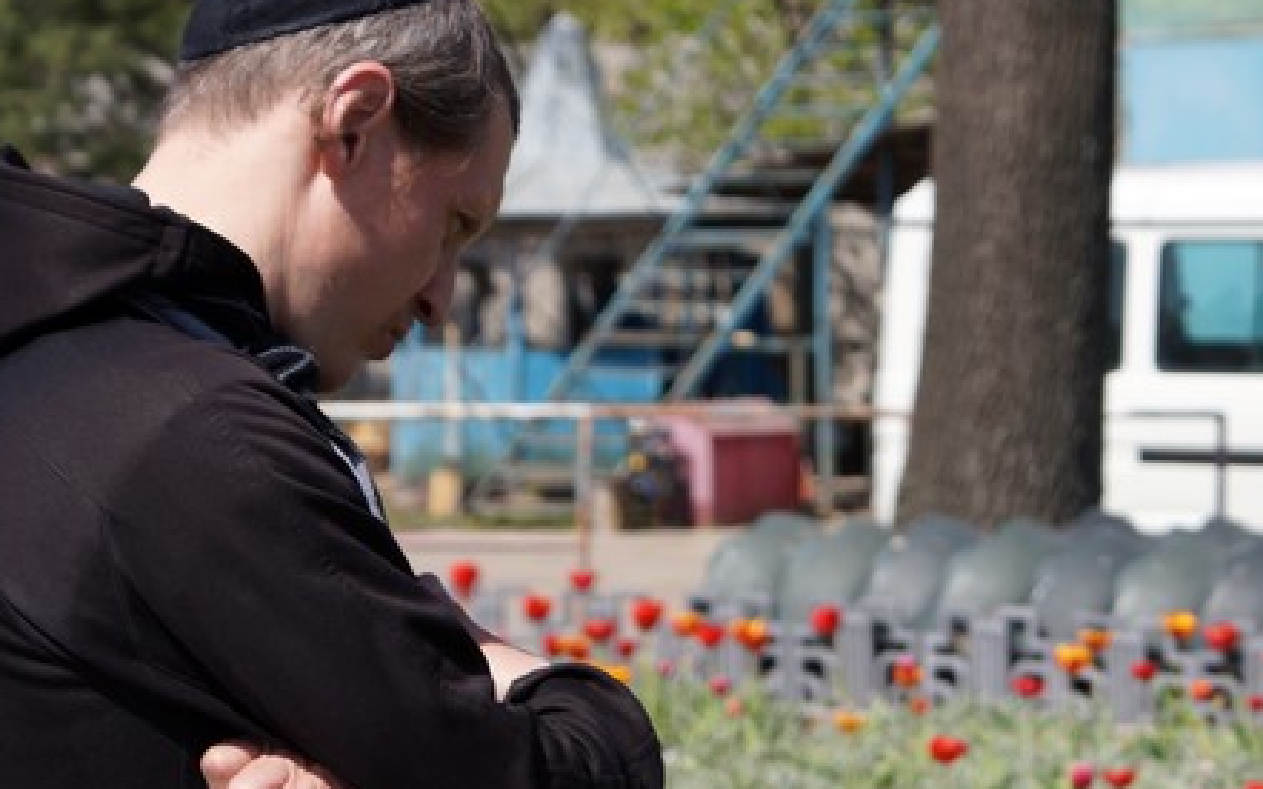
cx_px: 749
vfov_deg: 9.0
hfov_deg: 14.4
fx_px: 4990
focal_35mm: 145
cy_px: 485
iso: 100
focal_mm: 60
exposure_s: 1/250
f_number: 8
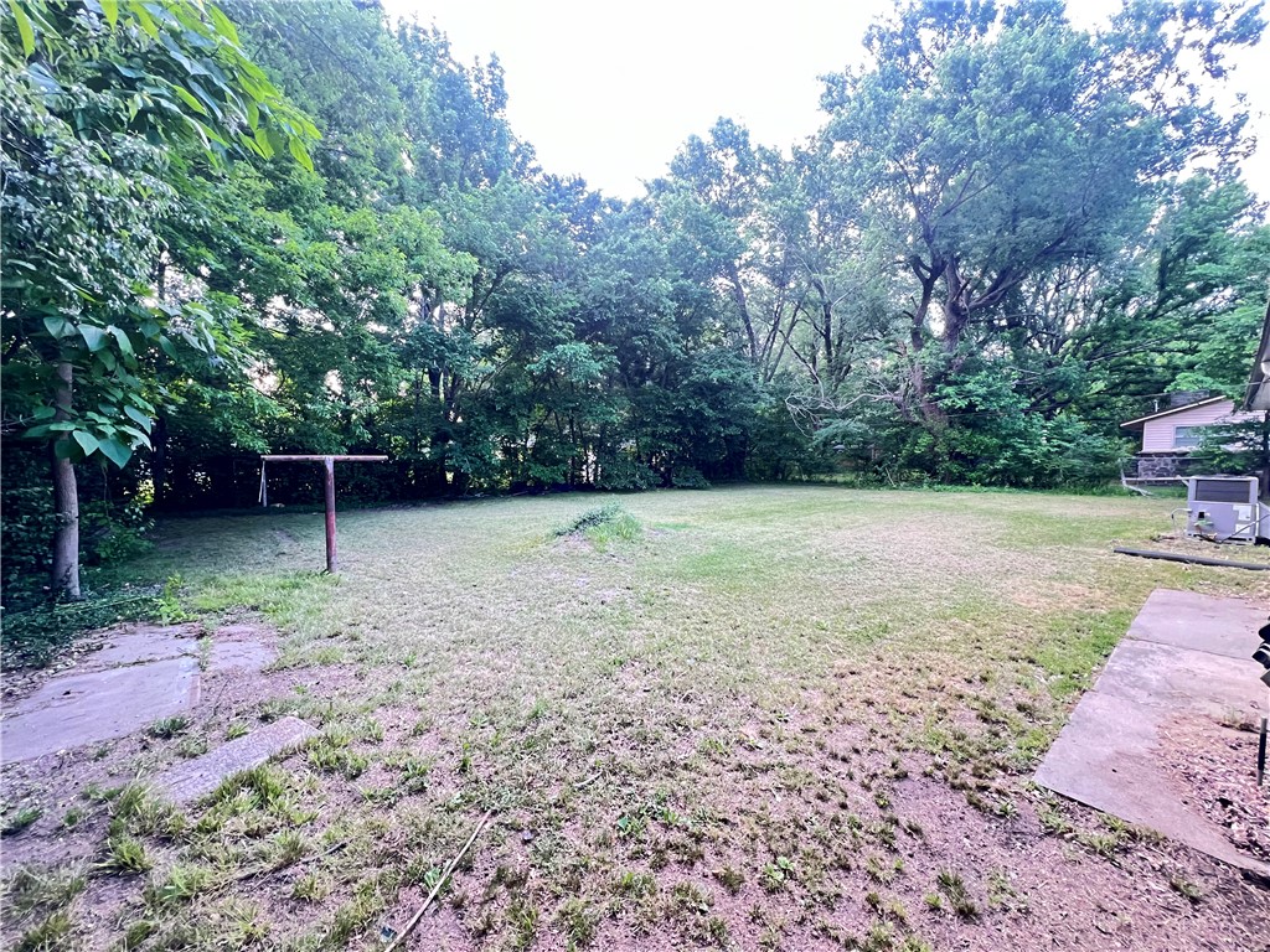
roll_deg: +0.6
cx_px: 635
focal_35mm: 13
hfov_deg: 106.2
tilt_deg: -3.6
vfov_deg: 89.9
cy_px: 476
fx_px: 477
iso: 250
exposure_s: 1/74
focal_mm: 1.57
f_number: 1.8
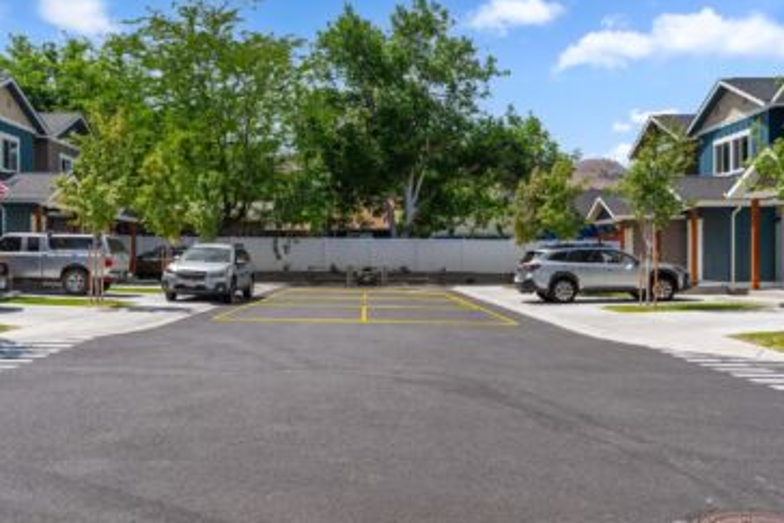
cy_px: 266
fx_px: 719
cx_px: 360
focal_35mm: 33
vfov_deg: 40.0
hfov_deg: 57.1
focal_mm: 30
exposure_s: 1/320
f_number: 8
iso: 100
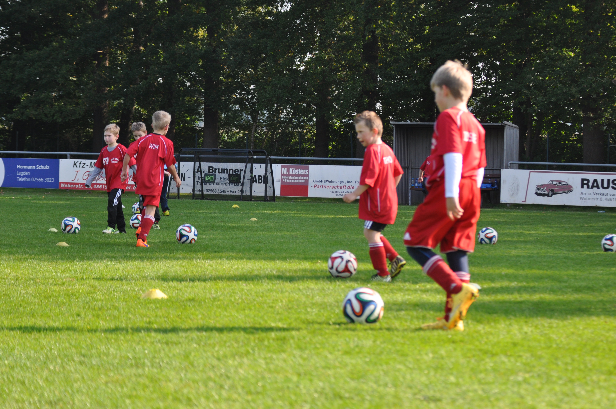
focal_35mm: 105
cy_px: 204
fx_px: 1794
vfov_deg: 13.0
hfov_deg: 19.5
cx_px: 308
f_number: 4
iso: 400
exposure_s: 1/1000
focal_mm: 70
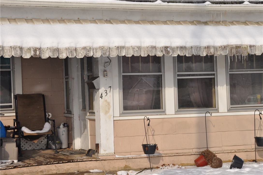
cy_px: 88
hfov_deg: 26.0
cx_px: 132
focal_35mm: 78
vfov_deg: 17.4
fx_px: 569
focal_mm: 52
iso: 200
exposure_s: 1/200
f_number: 14
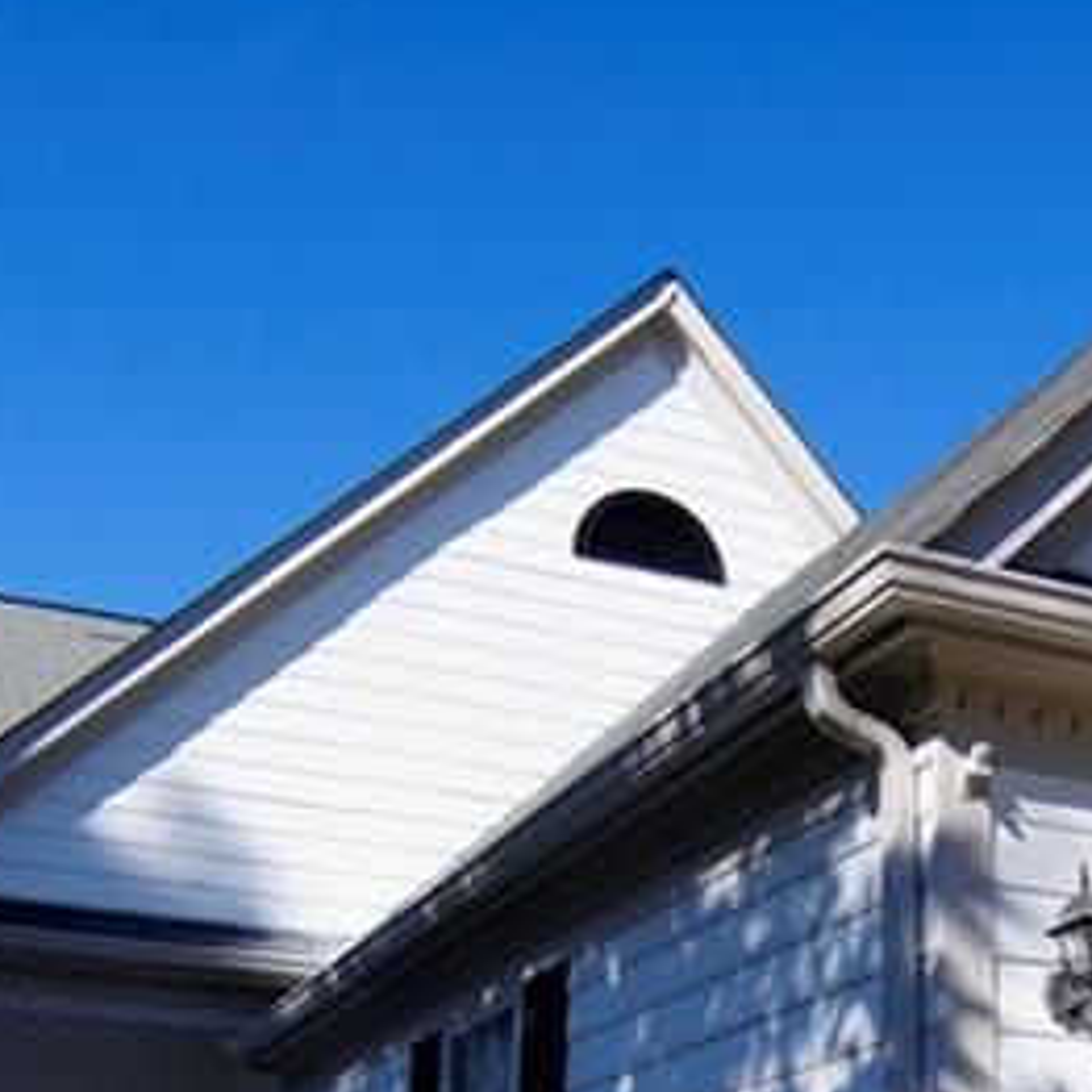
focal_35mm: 55
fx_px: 1951
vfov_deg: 29.9
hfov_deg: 31.1
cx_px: 704
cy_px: 992
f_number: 3.5
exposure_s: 1/1250
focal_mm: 11
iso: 100
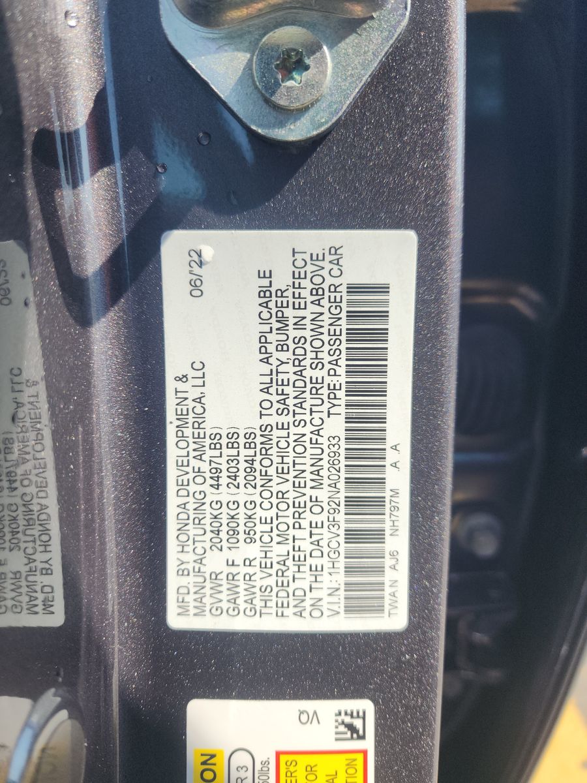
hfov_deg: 58.9
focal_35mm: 23
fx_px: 520
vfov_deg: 73.9
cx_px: 294
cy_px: 392
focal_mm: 6.4
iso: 50
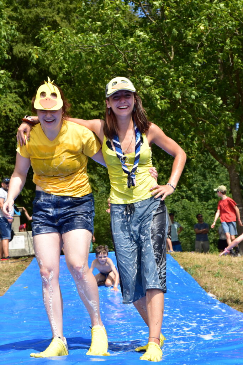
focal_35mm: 75
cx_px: 122
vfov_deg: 27.0
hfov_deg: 18.2
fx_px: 759
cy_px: 182
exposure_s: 1/2500
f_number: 5.6
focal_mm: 50
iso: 640
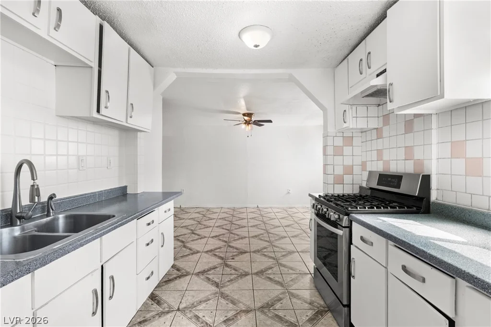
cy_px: 164
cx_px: 246
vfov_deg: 64.6
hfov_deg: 86.9
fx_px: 259
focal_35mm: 19
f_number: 8
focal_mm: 19
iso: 400
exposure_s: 1/50
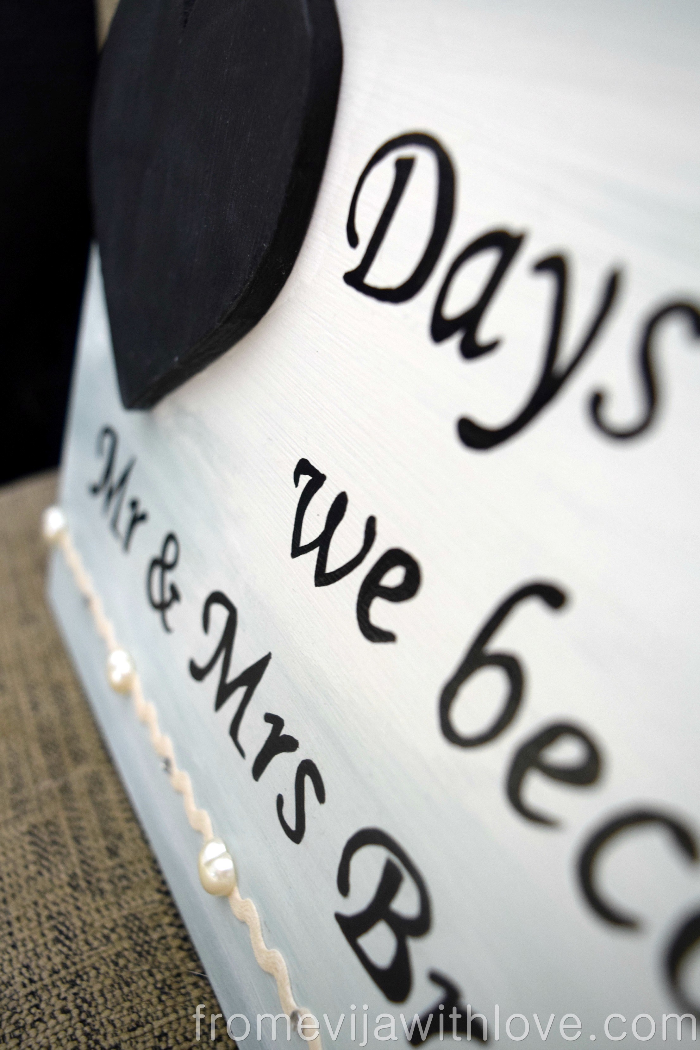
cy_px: 525
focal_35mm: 33
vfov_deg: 57.2
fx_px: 962
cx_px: 350
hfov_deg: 40.0
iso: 800
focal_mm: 22
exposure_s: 1/125
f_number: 5
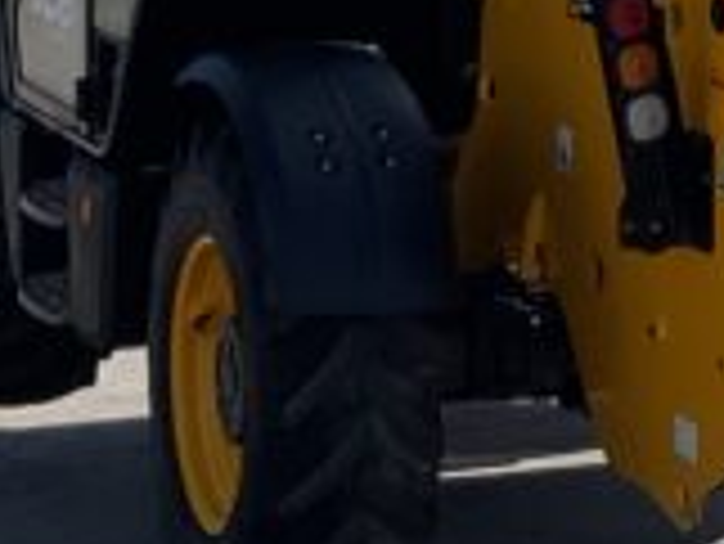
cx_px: 711
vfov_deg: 7.5
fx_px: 3851
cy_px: -764
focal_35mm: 184
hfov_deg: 10.7
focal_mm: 3
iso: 16
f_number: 1.8
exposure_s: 1/1121
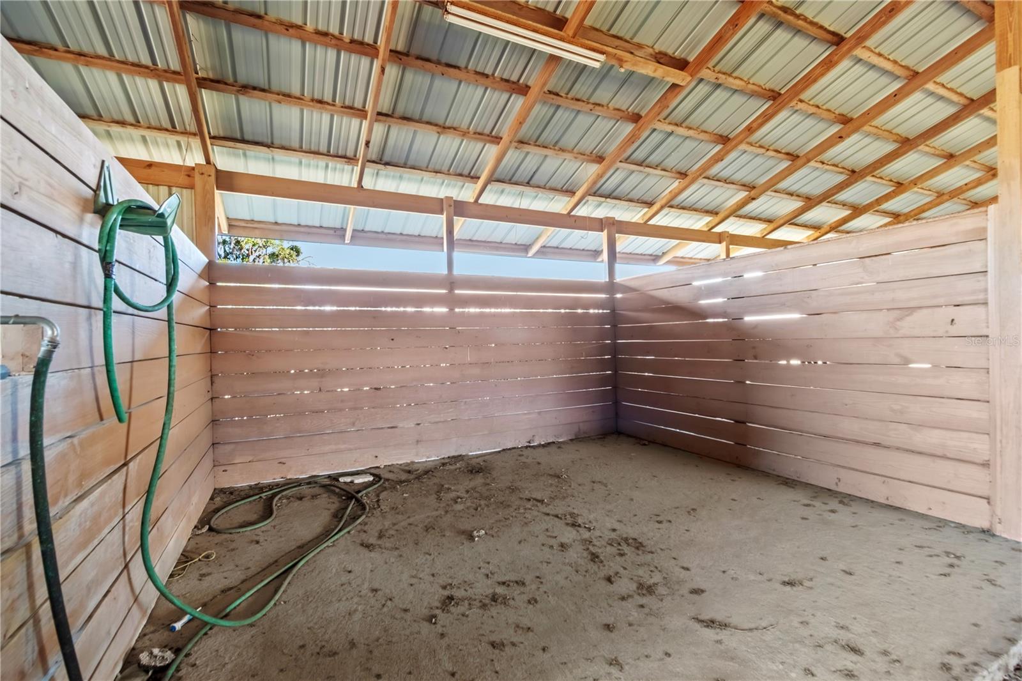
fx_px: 426
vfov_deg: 77.3
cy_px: 340
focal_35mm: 15
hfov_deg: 100.4
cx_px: 511
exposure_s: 1/2
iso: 250
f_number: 9
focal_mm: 10
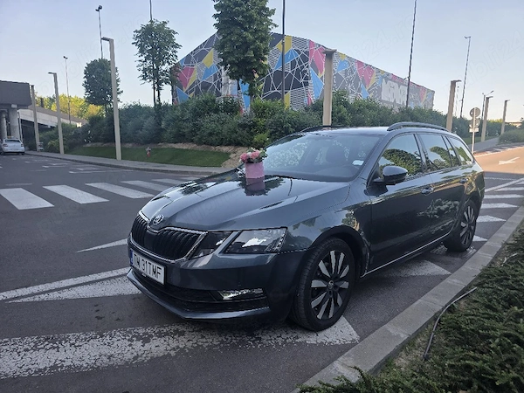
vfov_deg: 58.9
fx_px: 348
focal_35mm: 23
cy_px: 196
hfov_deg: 73.9
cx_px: 262
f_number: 1.7
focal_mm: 6.3
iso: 80
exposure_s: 1/1667
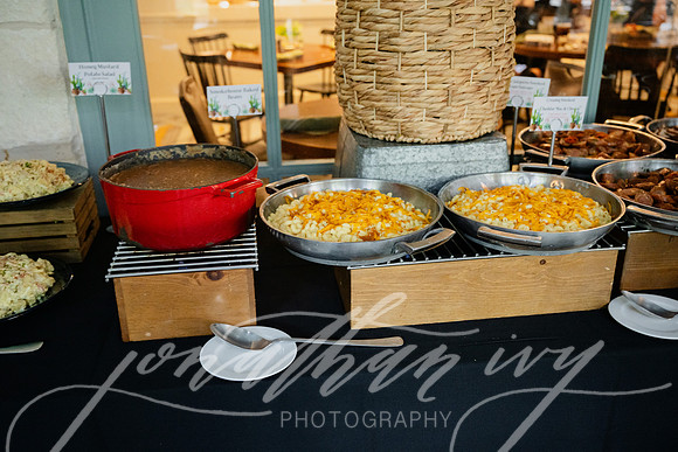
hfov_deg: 56.5
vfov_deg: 39.4
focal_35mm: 34
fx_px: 631
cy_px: 226
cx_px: 339
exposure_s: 1/80
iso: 1600
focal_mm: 33.5
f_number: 3.5
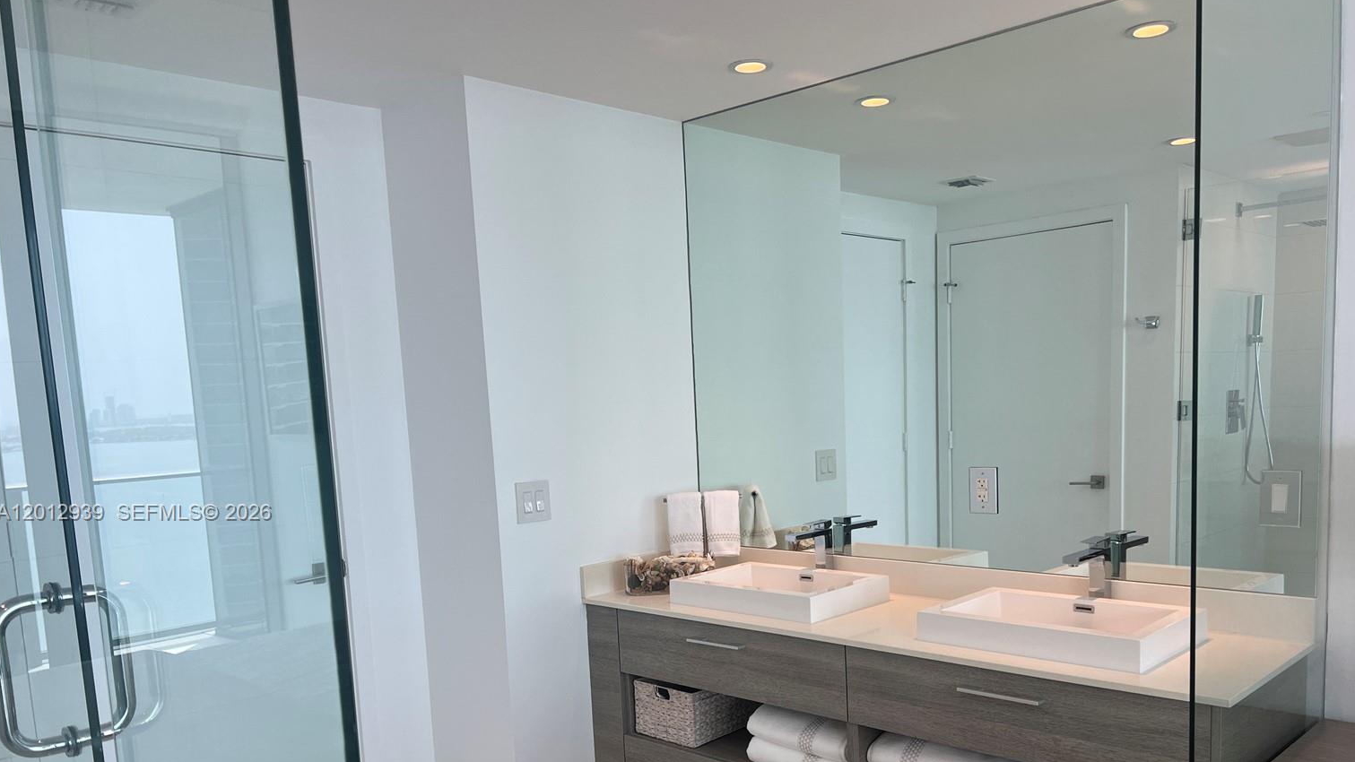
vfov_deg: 38.5
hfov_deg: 64.3
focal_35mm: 30
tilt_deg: -5.9
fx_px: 1078
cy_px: 514
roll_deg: +2.7
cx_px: 709
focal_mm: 5.7
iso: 50
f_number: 1.5
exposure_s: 1/317
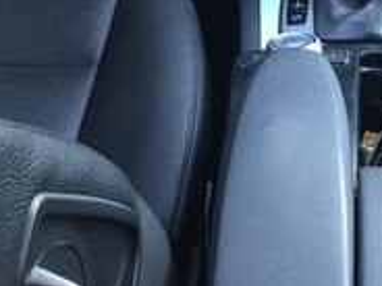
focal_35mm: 104
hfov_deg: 18.6
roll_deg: -2.4
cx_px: 351
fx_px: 1148
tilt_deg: -27.7
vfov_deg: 13.5
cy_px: -119
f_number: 2.2
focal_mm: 4.15
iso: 80
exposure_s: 1/33
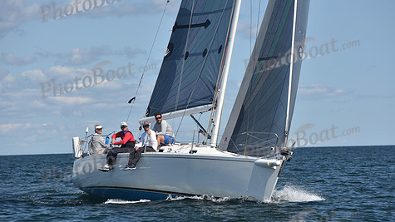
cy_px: 109
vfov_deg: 5.8
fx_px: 2210
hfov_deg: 10.2
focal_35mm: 211
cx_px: 200
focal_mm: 165
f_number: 5
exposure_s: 1/1250
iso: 250
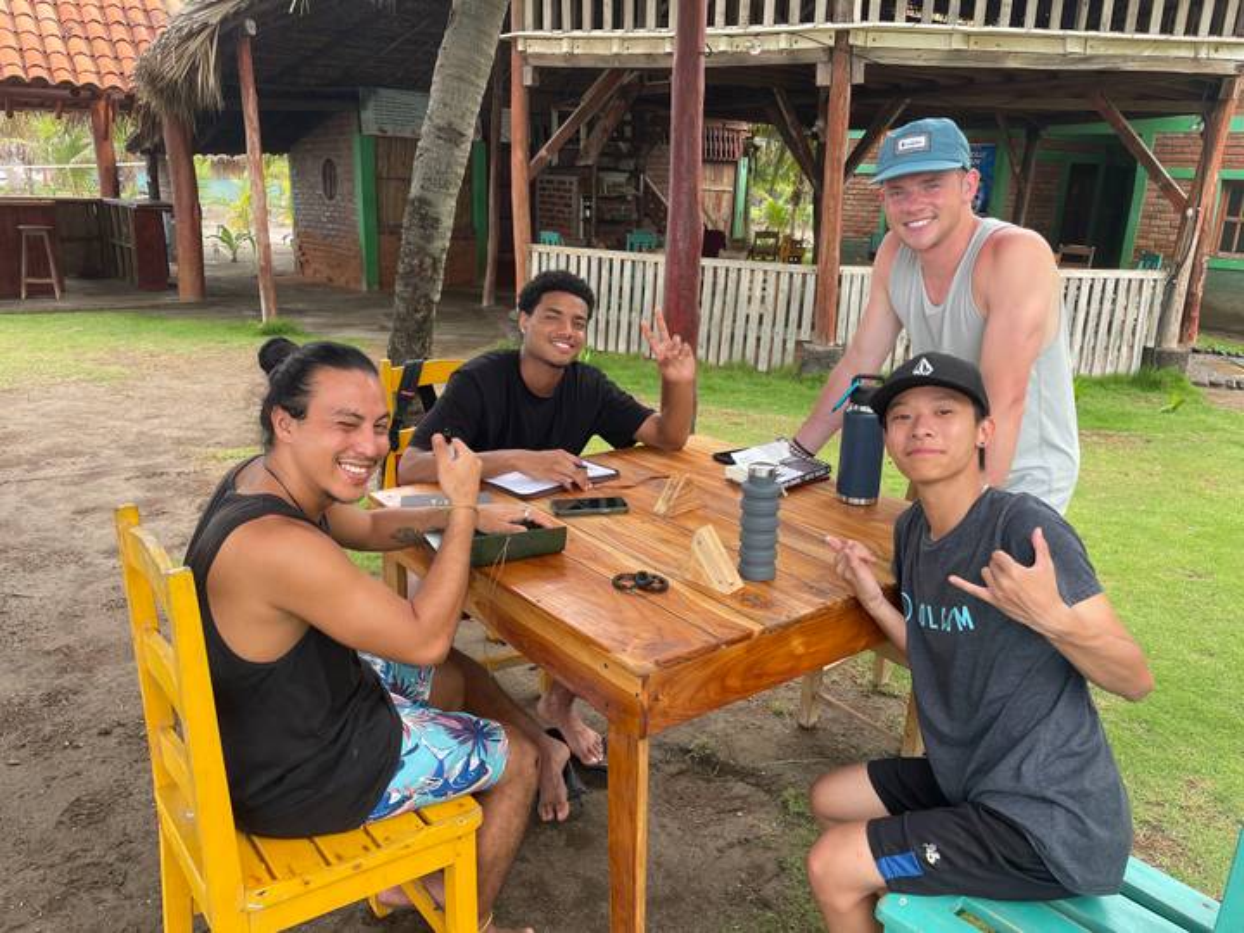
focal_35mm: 26
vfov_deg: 53.1
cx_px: 622
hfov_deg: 67.3
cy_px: 466
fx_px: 934
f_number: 1.6
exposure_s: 1/248
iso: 32
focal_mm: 4.2
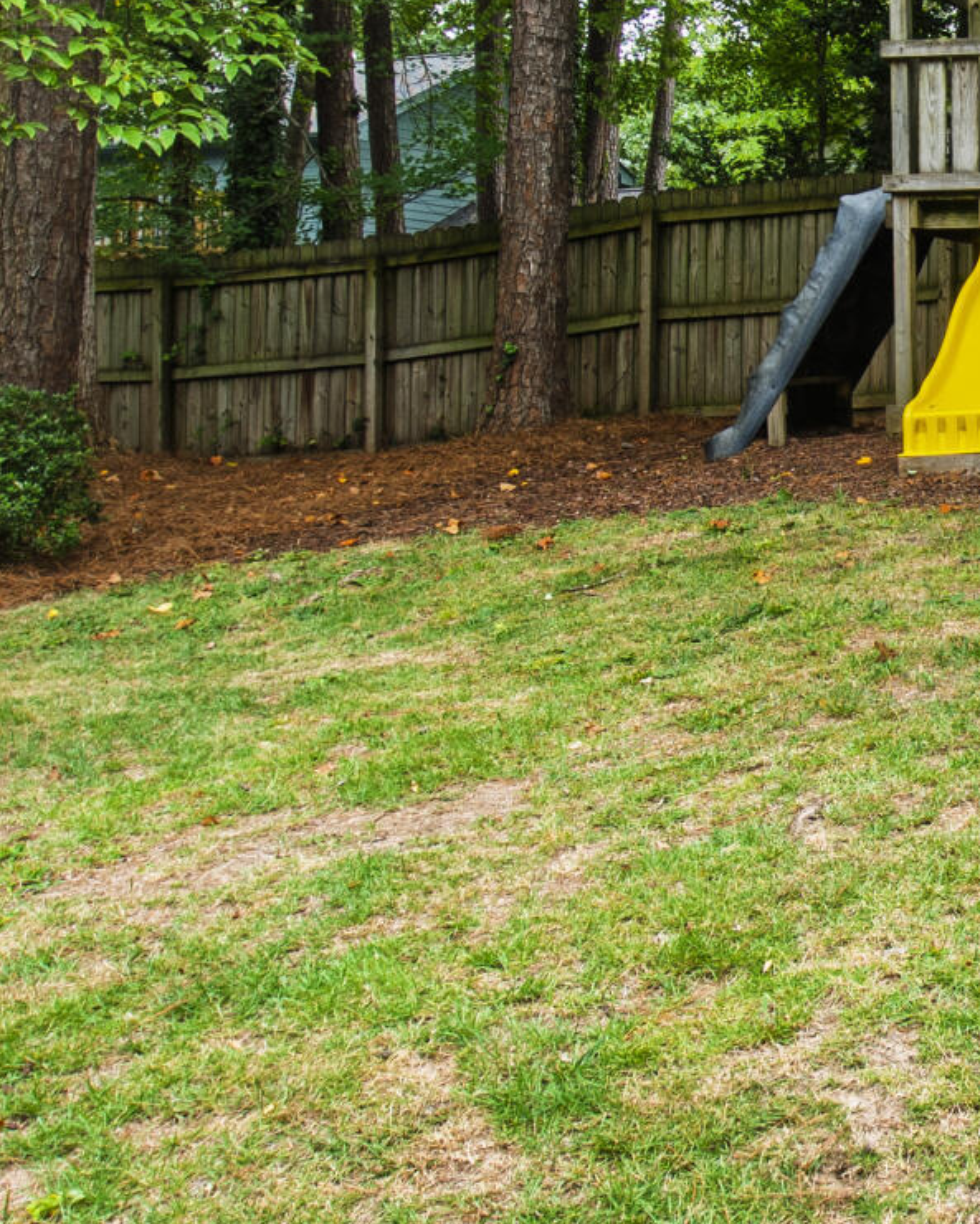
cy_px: 378
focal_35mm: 57
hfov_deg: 24.1
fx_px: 2066
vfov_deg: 32.7
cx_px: 1196
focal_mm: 10
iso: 100
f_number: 8
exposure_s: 1/13
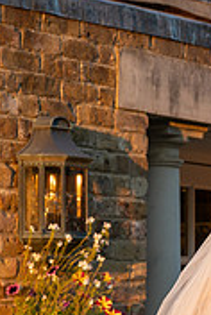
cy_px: 323
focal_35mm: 216
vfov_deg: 9.4
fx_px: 1891
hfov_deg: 6.4
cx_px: 215
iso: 500
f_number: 5.6
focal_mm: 56
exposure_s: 1/250
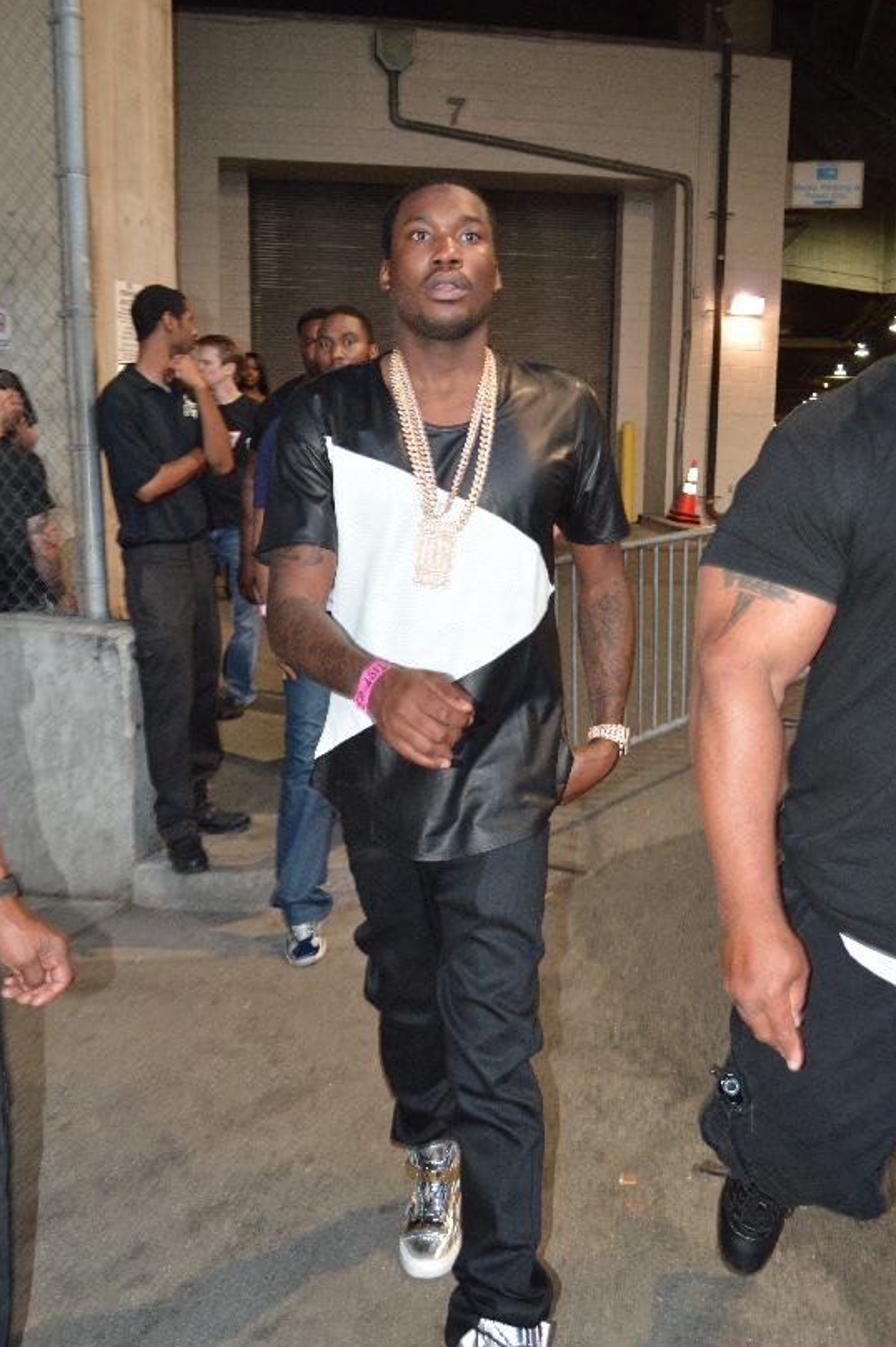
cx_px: 448
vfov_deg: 50.7
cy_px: 703
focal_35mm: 38
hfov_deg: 35.0
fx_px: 1421
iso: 1000
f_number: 3.8
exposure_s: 1/60
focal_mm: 22
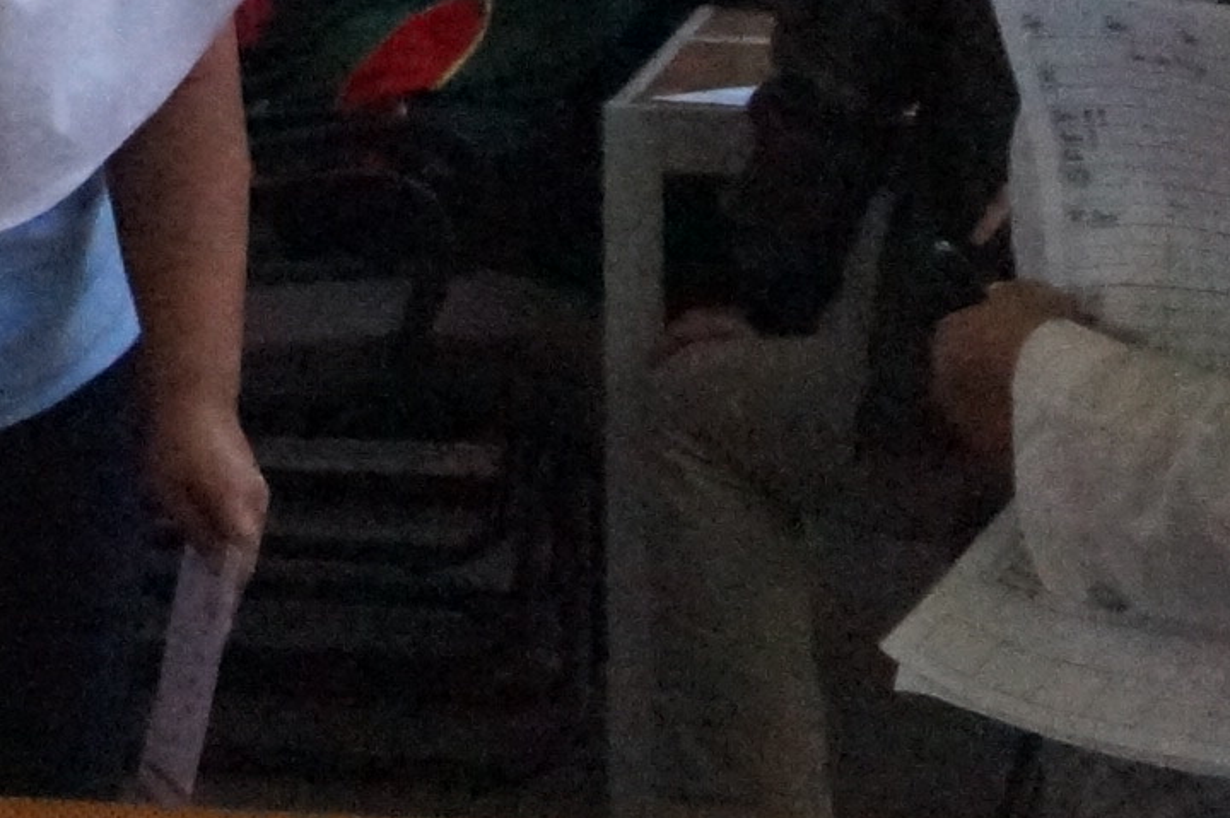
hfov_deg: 8.2
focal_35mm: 226
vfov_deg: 6.0
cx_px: -1927
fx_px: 7716
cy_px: -656
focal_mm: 28
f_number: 5.6
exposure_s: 1/4000
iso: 6400
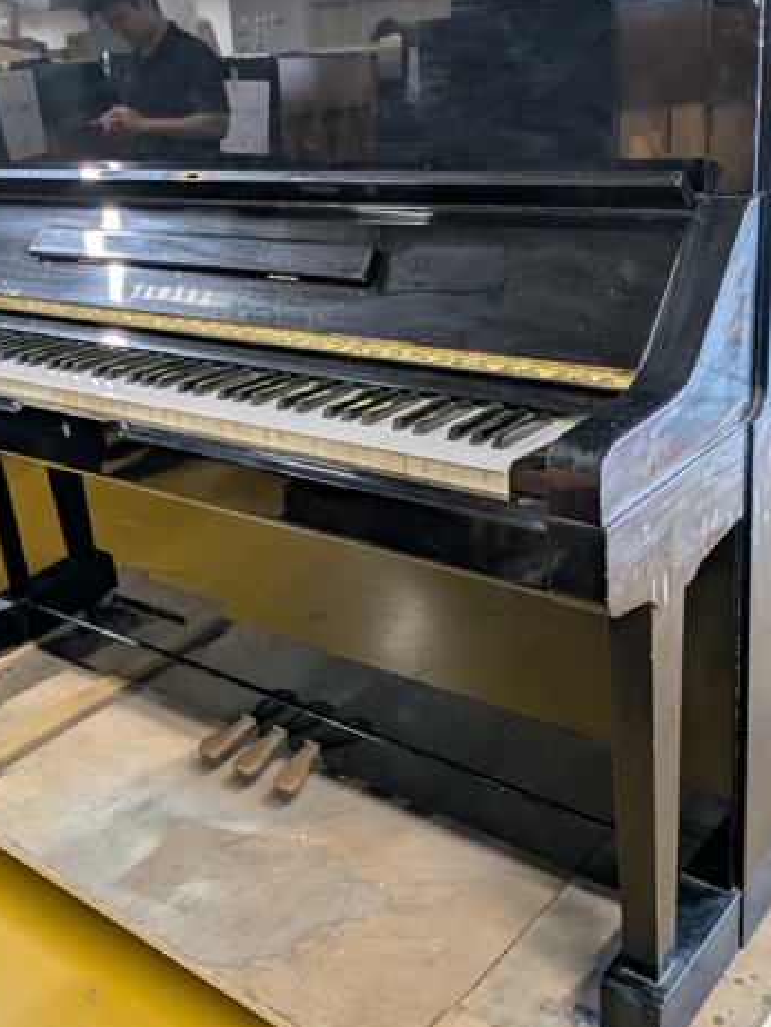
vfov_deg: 47.7
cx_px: 323
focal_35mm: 39
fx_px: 1157
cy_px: 438
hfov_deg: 36.8
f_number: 1.89
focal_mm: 5.43
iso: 144
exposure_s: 1/25
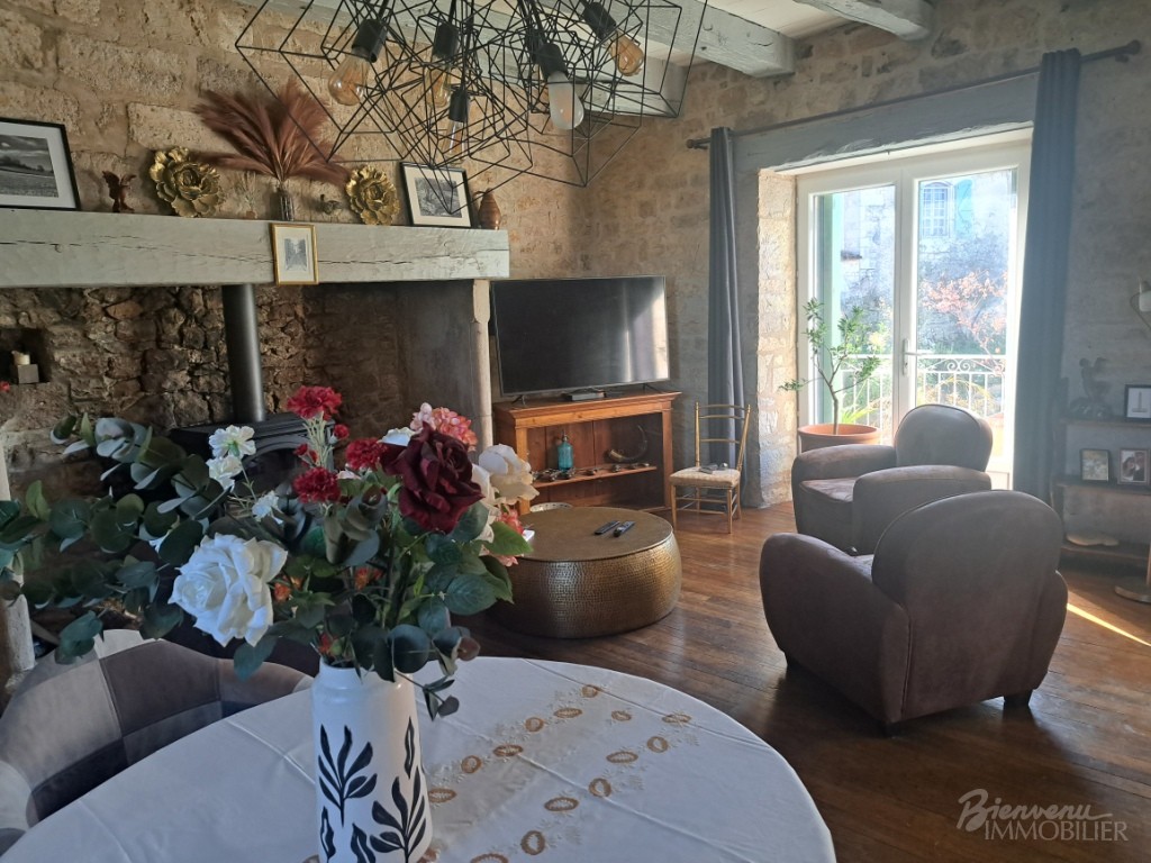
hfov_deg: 71.6
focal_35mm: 24
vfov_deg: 56.8
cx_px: 576
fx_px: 798
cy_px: 432
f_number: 1.8
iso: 100
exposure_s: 1/60
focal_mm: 5.23
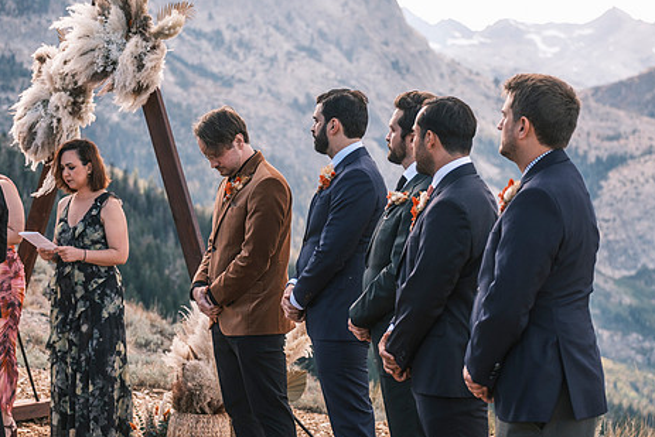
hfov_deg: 21.7
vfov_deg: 14.6
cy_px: 200
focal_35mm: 94
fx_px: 1711
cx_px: 361
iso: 400
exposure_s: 1/1100
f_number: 2.8
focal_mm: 50
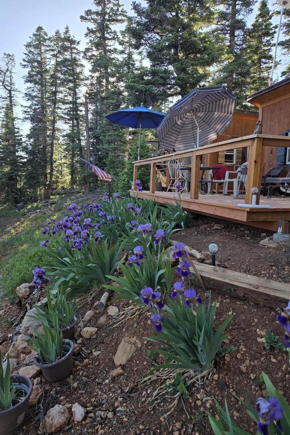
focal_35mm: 24
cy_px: 217
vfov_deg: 73.7
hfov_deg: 53.1
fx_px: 290
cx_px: 146
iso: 80
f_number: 1.8
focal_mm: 5.4
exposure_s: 1/1142
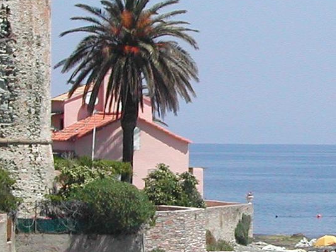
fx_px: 2164
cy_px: 163
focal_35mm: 223
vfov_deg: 6.7
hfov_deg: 8.9
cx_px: 245
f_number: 9.6
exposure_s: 1/168
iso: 100
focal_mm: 13.2
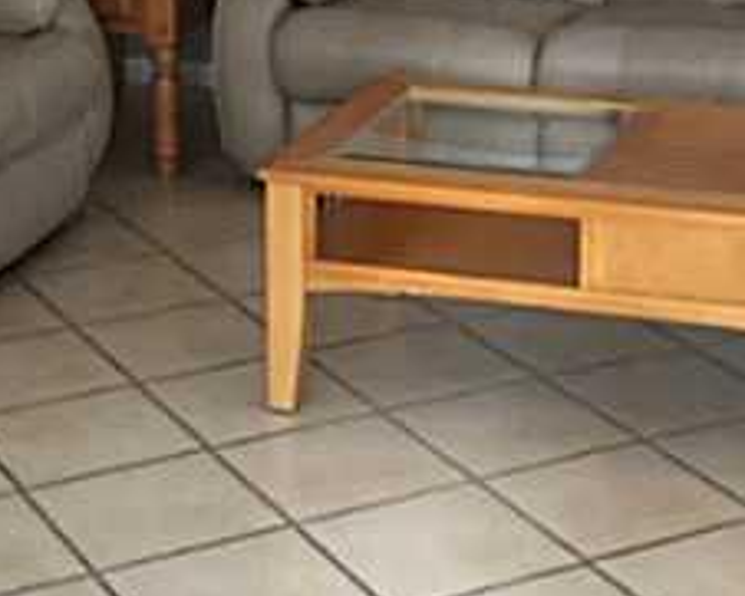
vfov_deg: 14.8
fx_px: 2206
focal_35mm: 100
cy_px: -138
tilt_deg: -8.1
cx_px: 405
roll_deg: -0.3
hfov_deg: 19.2
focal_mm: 4.15
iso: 100
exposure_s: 1/30
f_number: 2.2
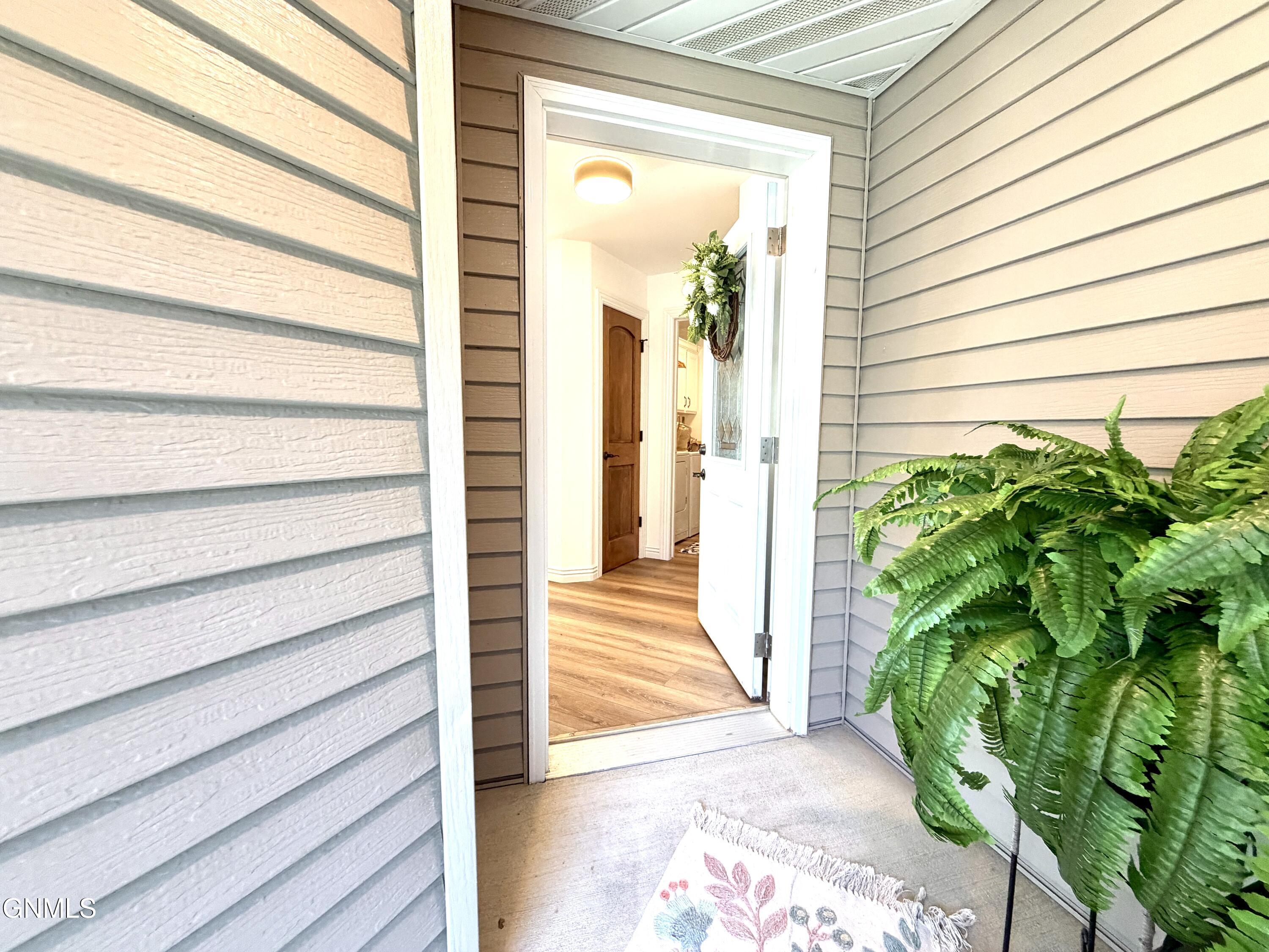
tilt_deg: -5.6
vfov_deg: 85.7
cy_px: 476
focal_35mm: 14
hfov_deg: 102.1
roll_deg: -0.7
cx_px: 634
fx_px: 513
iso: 320
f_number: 2.2
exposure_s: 1/120
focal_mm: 2.22
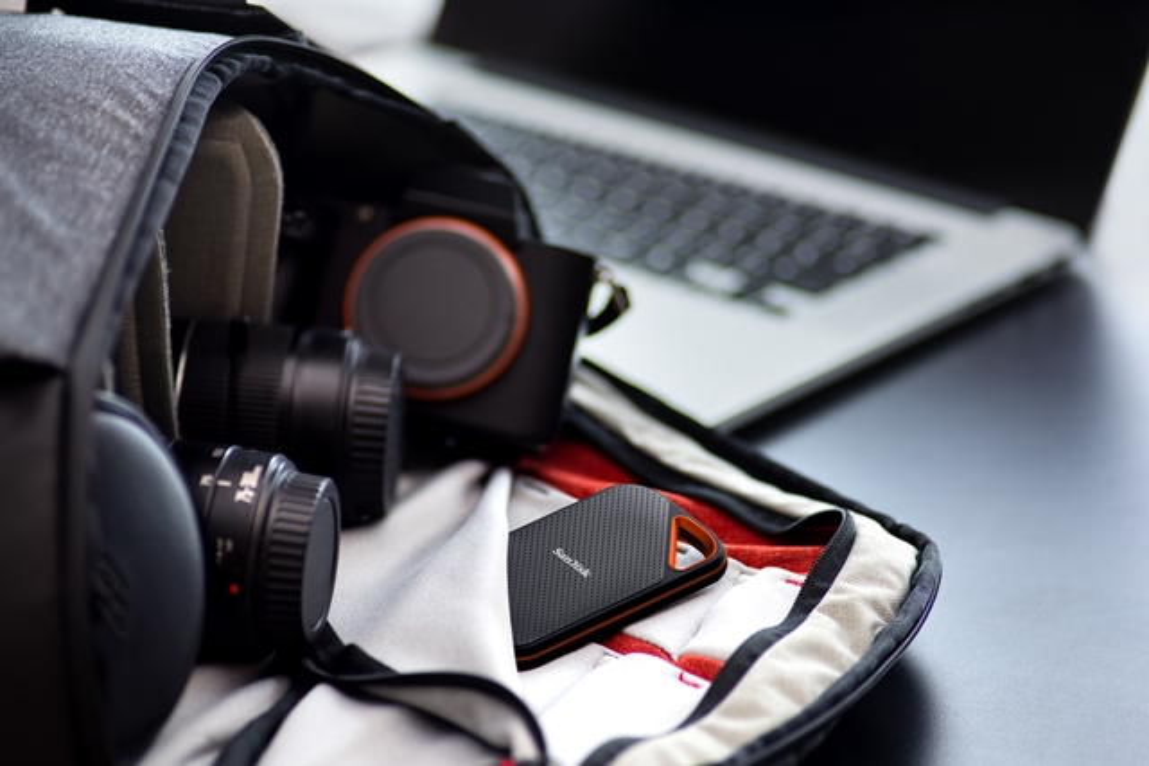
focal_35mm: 180
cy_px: 383
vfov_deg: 7.6
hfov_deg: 11.4
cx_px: 574
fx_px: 5746
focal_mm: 180
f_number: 4
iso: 125
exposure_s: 1/20
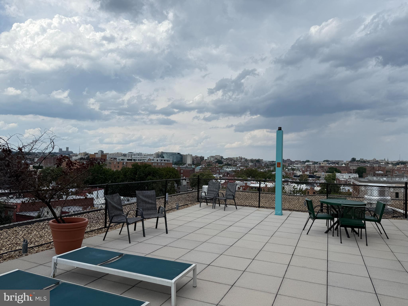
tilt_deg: +2.7
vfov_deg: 56.8
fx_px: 283
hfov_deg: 71.6
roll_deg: -1.4
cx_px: 204
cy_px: 153
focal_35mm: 24
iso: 80
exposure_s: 1/8130
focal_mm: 6.76
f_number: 1.78
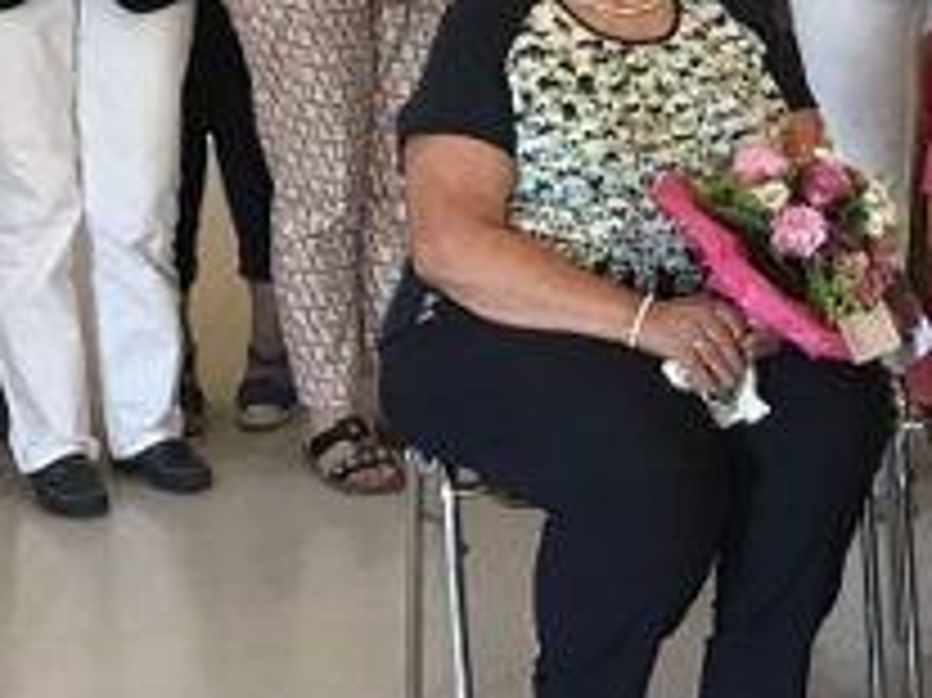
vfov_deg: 12.3
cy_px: -27
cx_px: 1400
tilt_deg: -7.4
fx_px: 3202
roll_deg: +1.0
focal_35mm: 119
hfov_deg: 15.3
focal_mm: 3.99
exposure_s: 1/33
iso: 32
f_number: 1.8
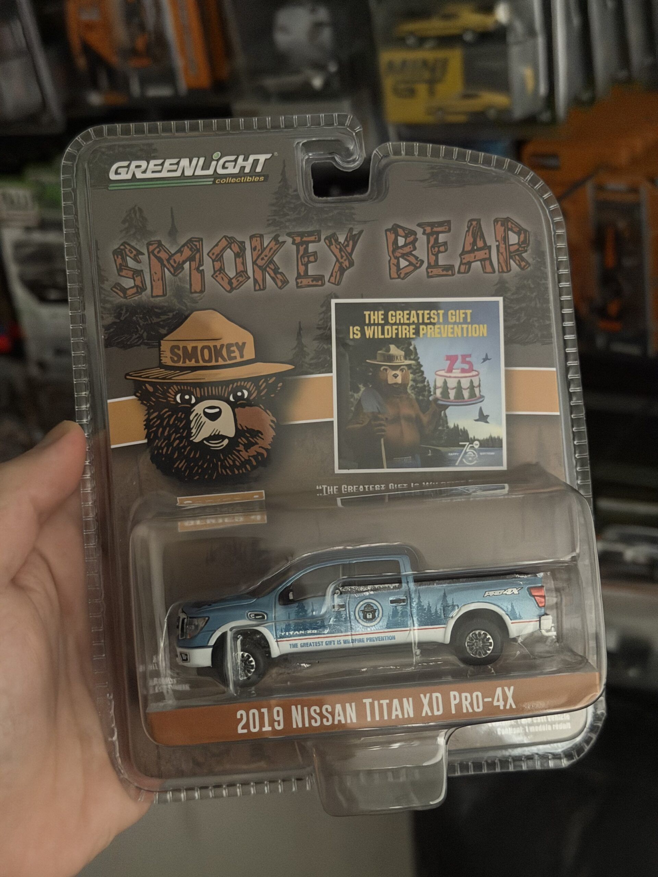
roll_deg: +5.1
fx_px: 1217
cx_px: 329
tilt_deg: -21.1
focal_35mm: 48
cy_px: 438
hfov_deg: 30.3
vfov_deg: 39.7
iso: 800
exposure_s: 1/25
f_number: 1.78
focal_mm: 6.76
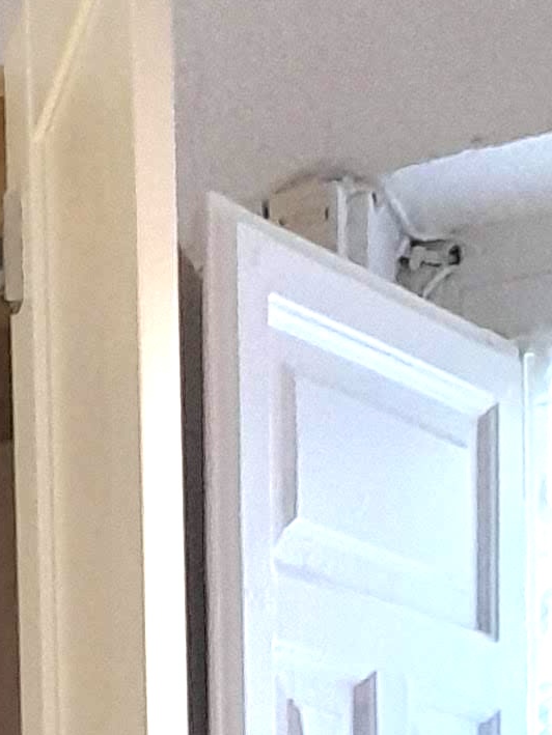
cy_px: 1800
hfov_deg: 9.7
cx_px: -589
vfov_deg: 11.4
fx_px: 2997
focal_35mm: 141
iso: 200
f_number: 2
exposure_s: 1/50
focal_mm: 4.6
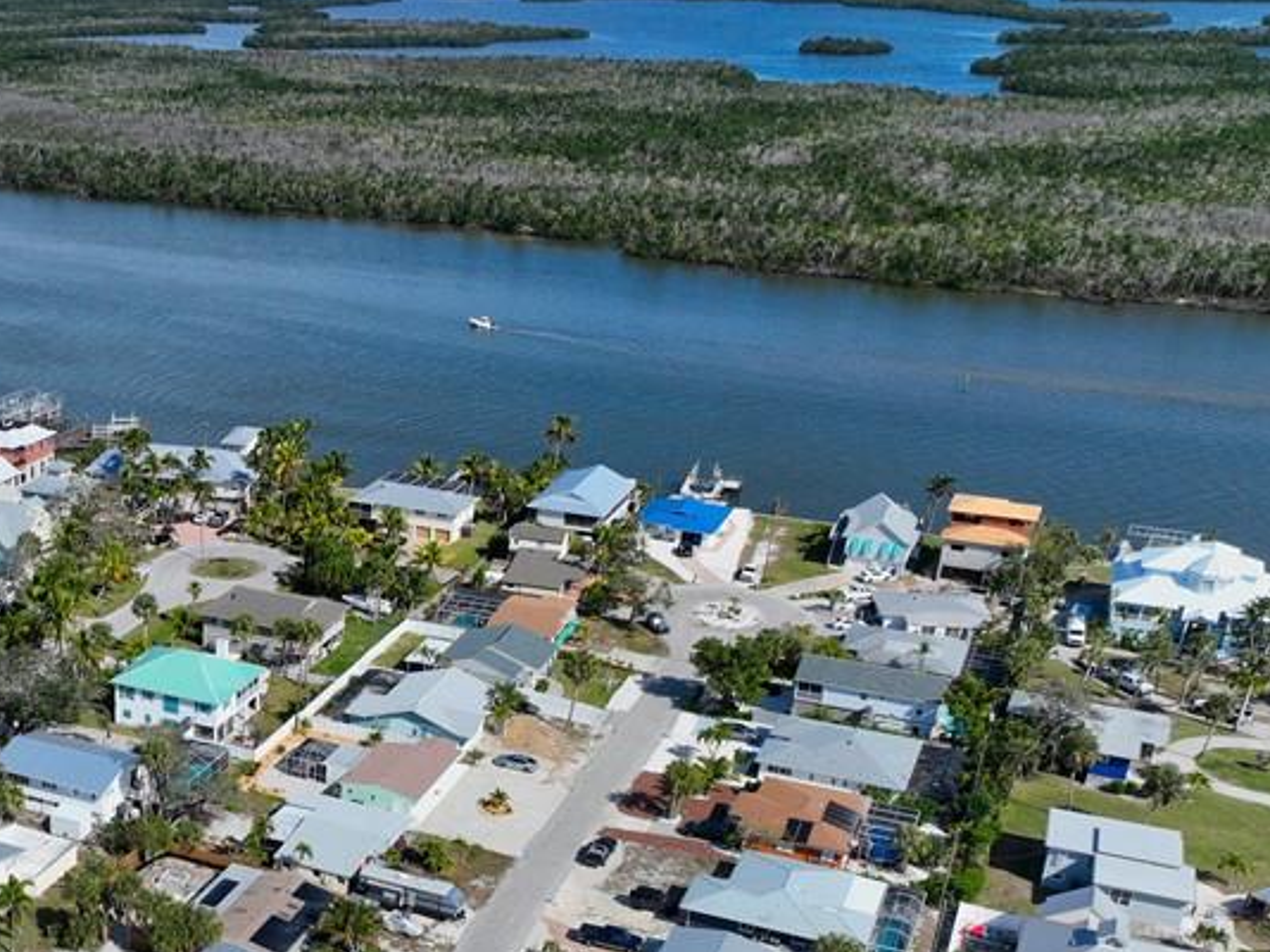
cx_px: 114
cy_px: 810
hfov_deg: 38.3
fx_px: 1687
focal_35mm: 46
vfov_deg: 30.4
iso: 100
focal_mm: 12.29
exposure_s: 1/2000
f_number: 4
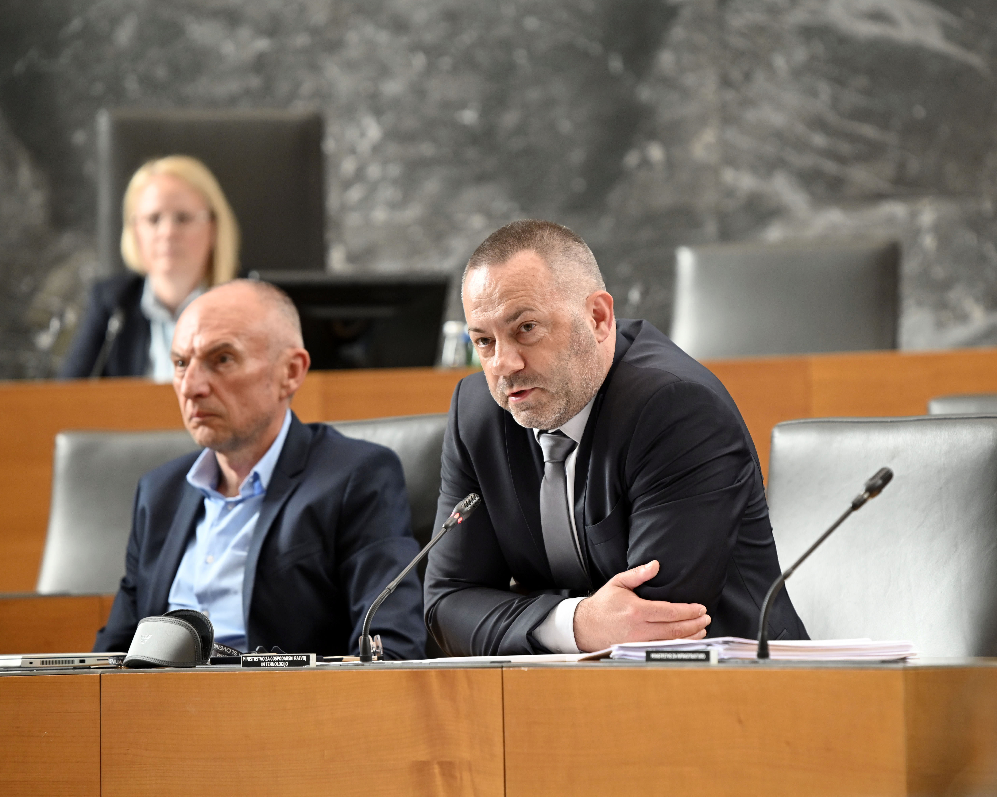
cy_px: 399
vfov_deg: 6.8
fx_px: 6669
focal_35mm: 226
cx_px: 532
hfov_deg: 8.5
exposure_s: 1/250
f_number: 4
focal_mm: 200
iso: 1600
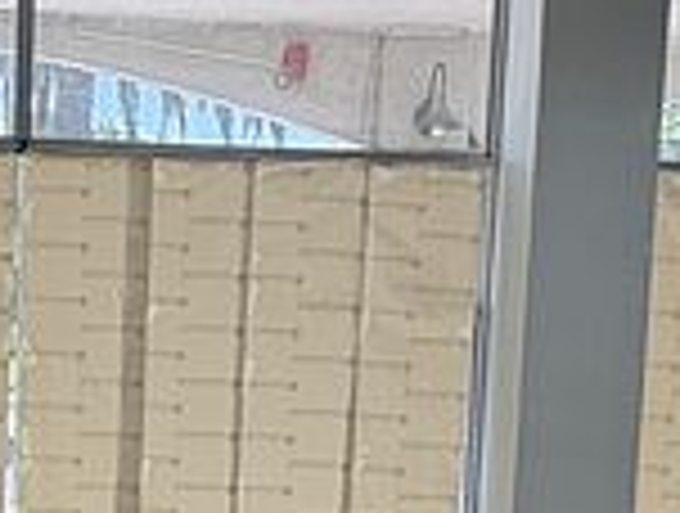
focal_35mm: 74
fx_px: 1457
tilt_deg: -6.8
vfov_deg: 19.6
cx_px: 117
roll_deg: -0.2
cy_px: 477
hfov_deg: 25.7
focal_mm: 2.22
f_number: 2.2
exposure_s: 1/190
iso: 64
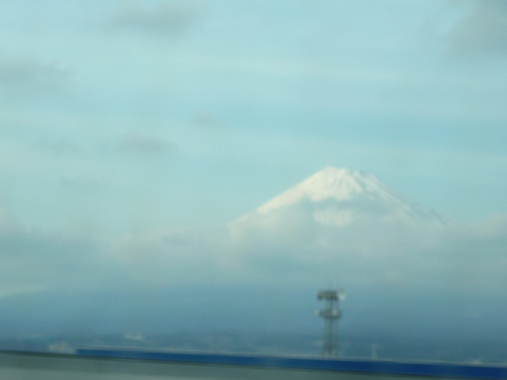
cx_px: 254
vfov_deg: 14.0
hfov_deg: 18.5
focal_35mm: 106
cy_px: 190
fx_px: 1553
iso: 80
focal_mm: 9.7
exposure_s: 1/200
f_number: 3.9
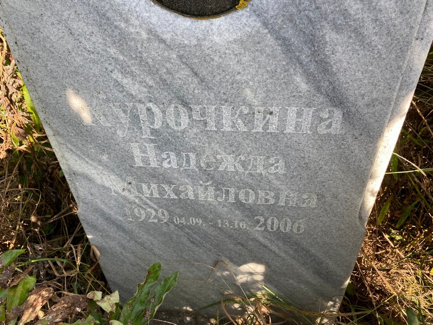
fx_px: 325
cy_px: 162
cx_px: 216
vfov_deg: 53.1
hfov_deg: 67.3
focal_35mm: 26
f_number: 1.8
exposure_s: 1/268
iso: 32
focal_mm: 4.25
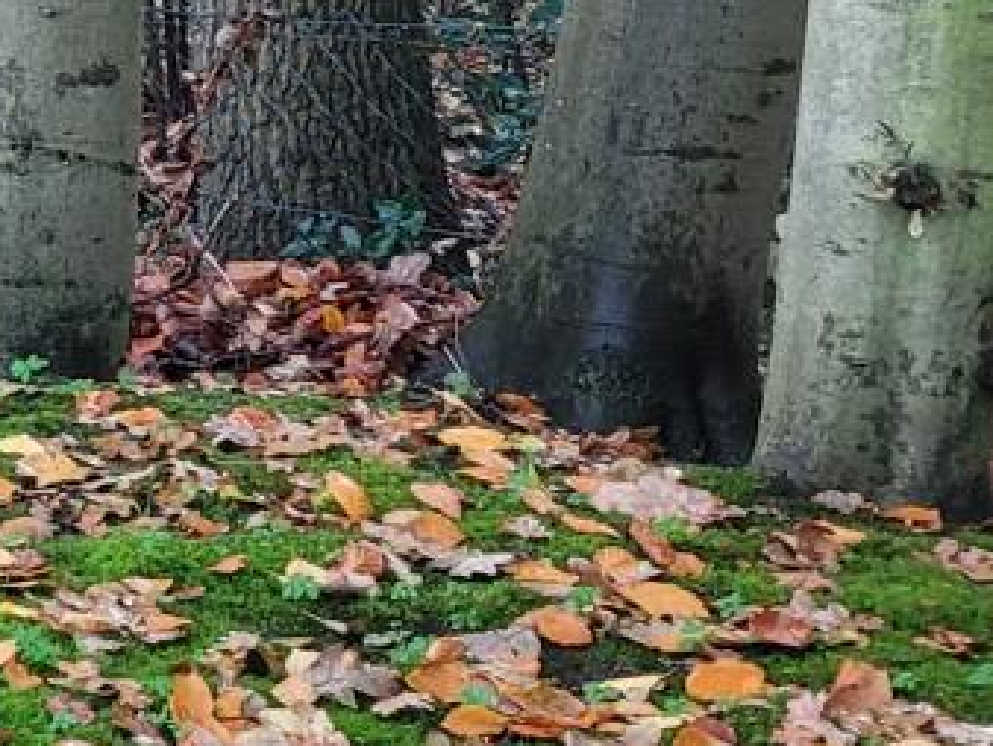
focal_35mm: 123
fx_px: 3531
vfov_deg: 12.0
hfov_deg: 12.6
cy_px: 235
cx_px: -1348
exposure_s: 1/100
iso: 160
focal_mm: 5.4
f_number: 1.8
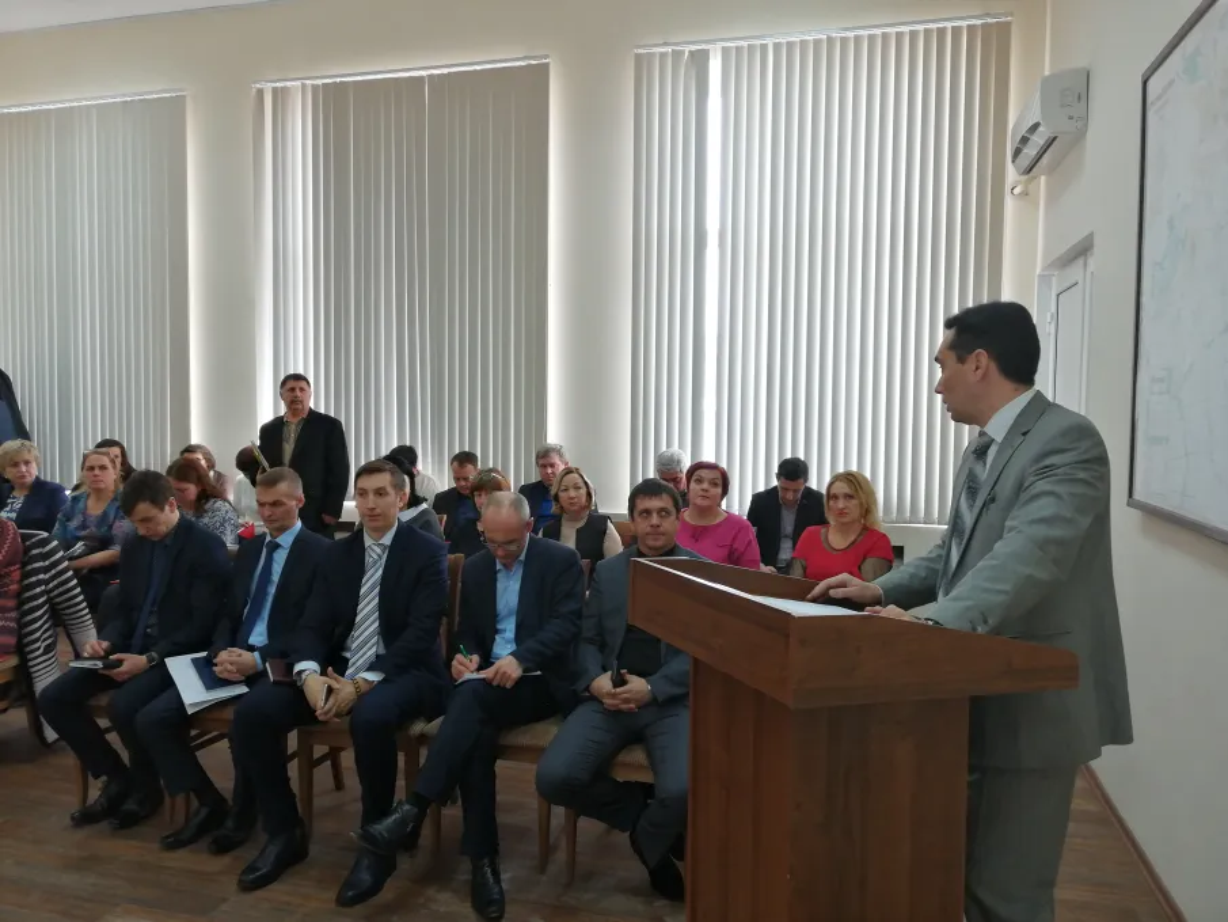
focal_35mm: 27
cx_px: 614
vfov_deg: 51.4
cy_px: 461
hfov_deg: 65.3
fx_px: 958
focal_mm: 3.96
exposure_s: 1/50
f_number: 1.8
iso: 100
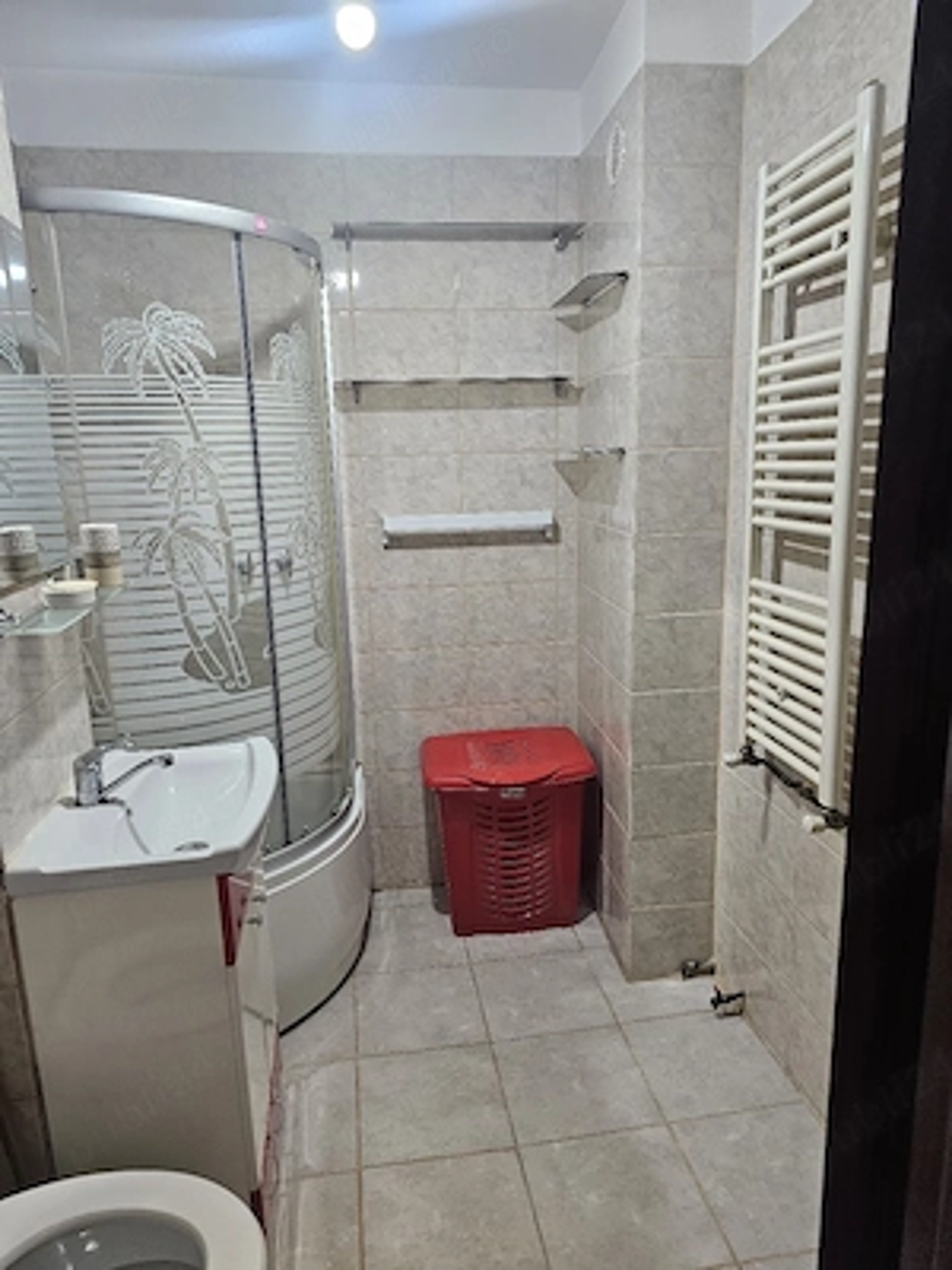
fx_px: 843
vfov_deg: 73.9
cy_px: 635
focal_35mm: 23
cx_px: 476
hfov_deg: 58.9
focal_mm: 6.3
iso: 200
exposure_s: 1/100
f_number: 1.7
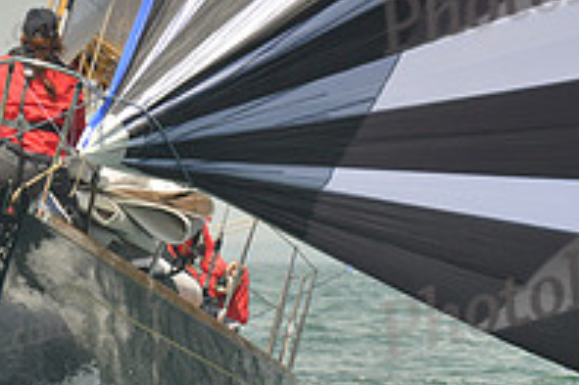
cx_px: 229
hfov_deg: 4.1
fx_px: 8051
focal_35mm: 501
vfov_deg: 2.7
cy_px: 172
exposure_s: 1/1600
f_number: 10
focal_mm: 170
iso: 560
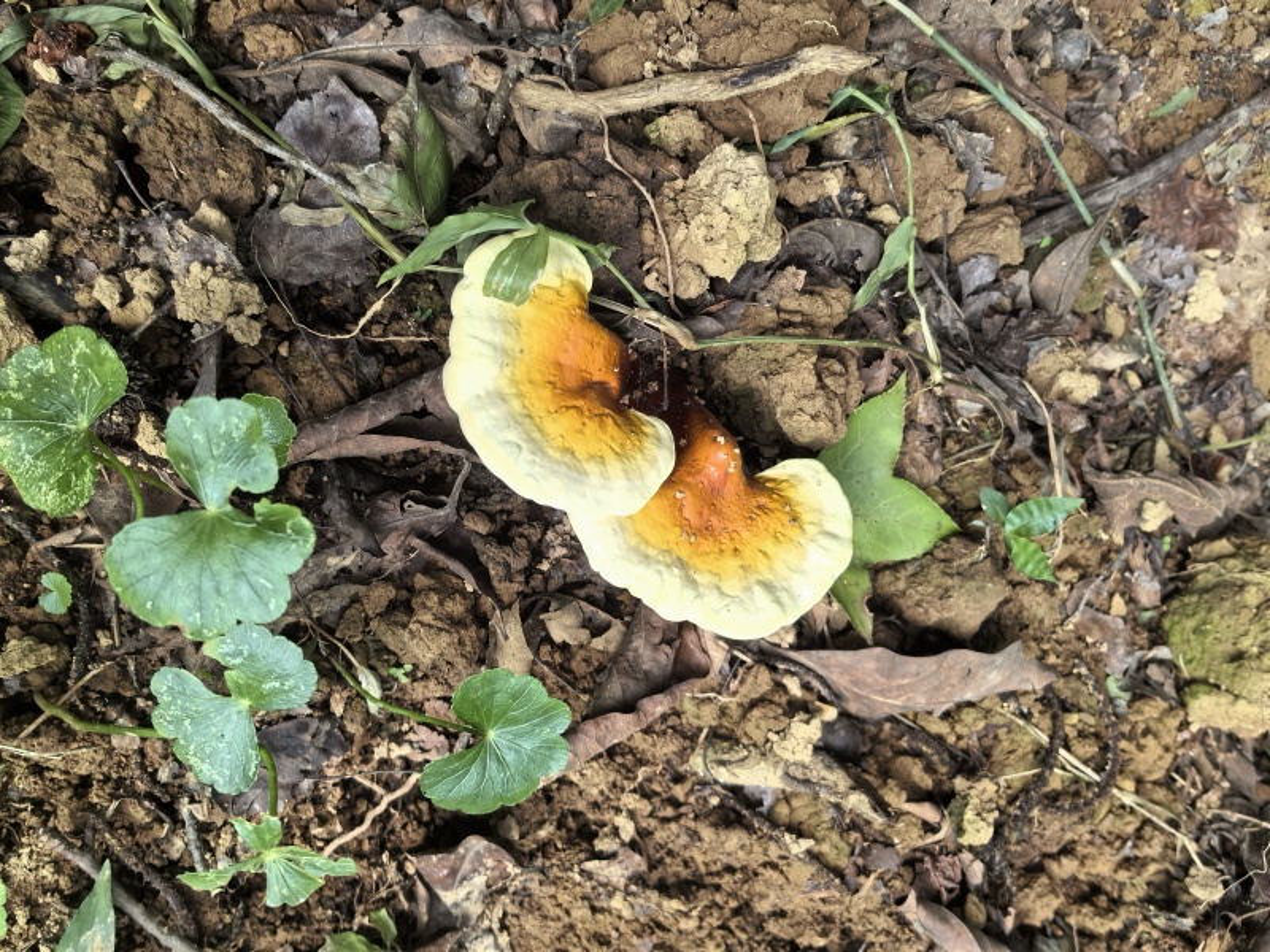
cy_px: 476
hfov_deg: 65.3
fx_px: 991
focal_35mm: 27
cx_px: 635
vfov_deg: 51.4
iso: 64
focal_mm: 5.75
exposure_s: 1/100
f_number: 2
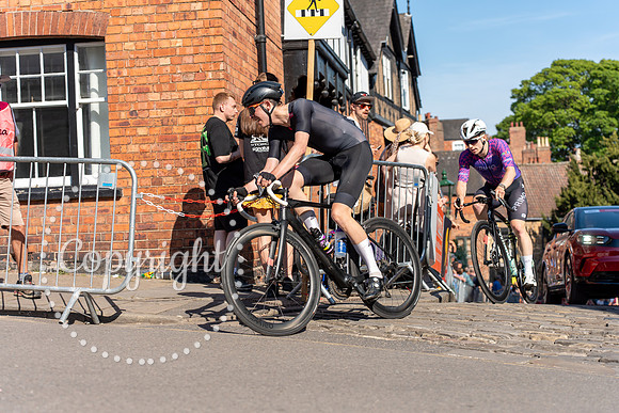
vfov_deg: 23.8
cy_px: 206
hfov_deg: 35.0
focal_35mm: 57
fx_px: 980
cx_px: 310
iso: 100
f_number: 3.5
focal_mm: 57
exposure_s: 1/1000
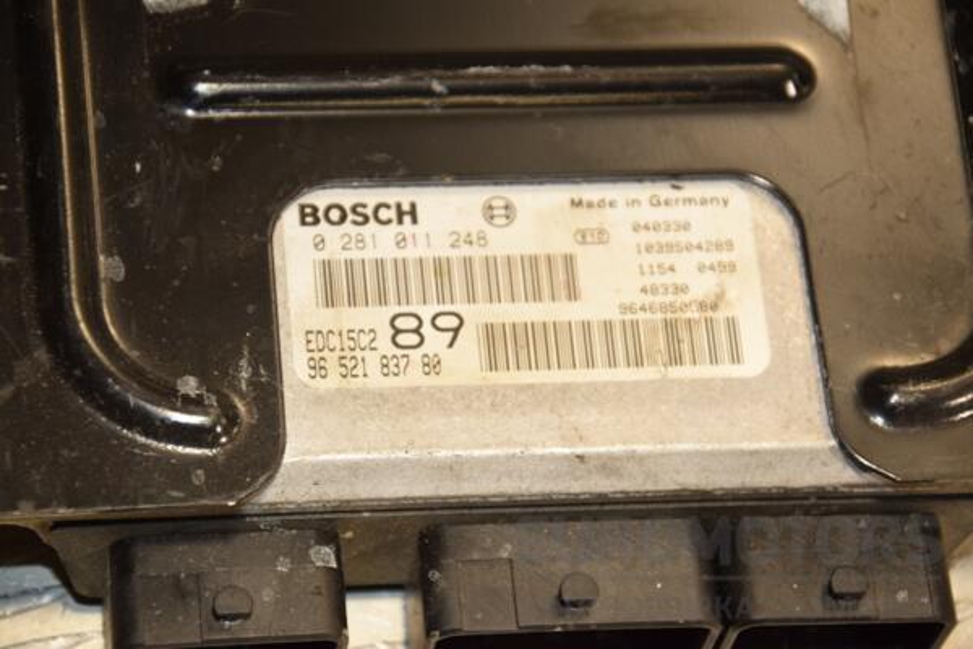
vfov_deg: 8.7
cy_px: 324
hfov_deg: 13.0
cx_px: 486
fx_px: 4257
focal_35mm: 158
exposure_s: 1/200
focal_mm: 105
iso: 800
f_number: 6.3
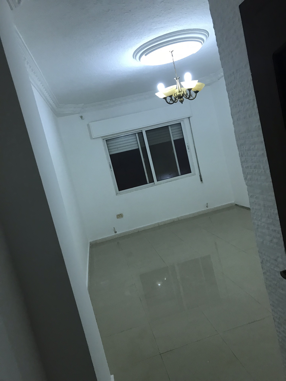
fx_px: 308
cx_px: 143
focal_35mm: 28
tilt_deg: -2.1
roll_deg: +12.7
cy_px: 190
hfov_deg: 49.7
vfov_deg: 63.4
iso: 64
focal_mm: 3.99
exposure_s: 1/17
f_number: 1.8
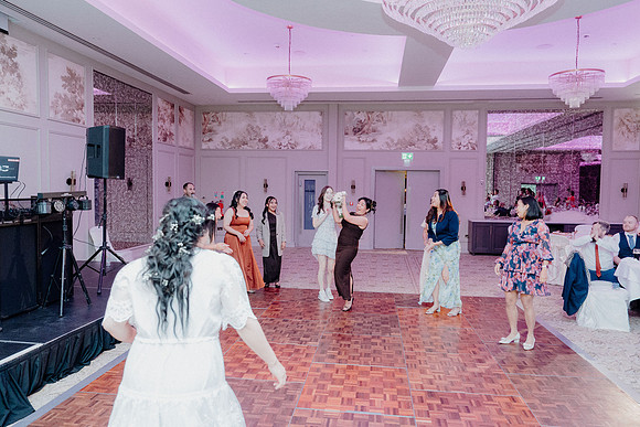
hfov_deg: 71.5
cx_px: 320
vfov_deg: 51.3
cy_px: 214
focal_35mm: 25
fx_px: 445
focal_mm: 25
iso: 3200
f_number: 3.5
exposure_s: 1/160
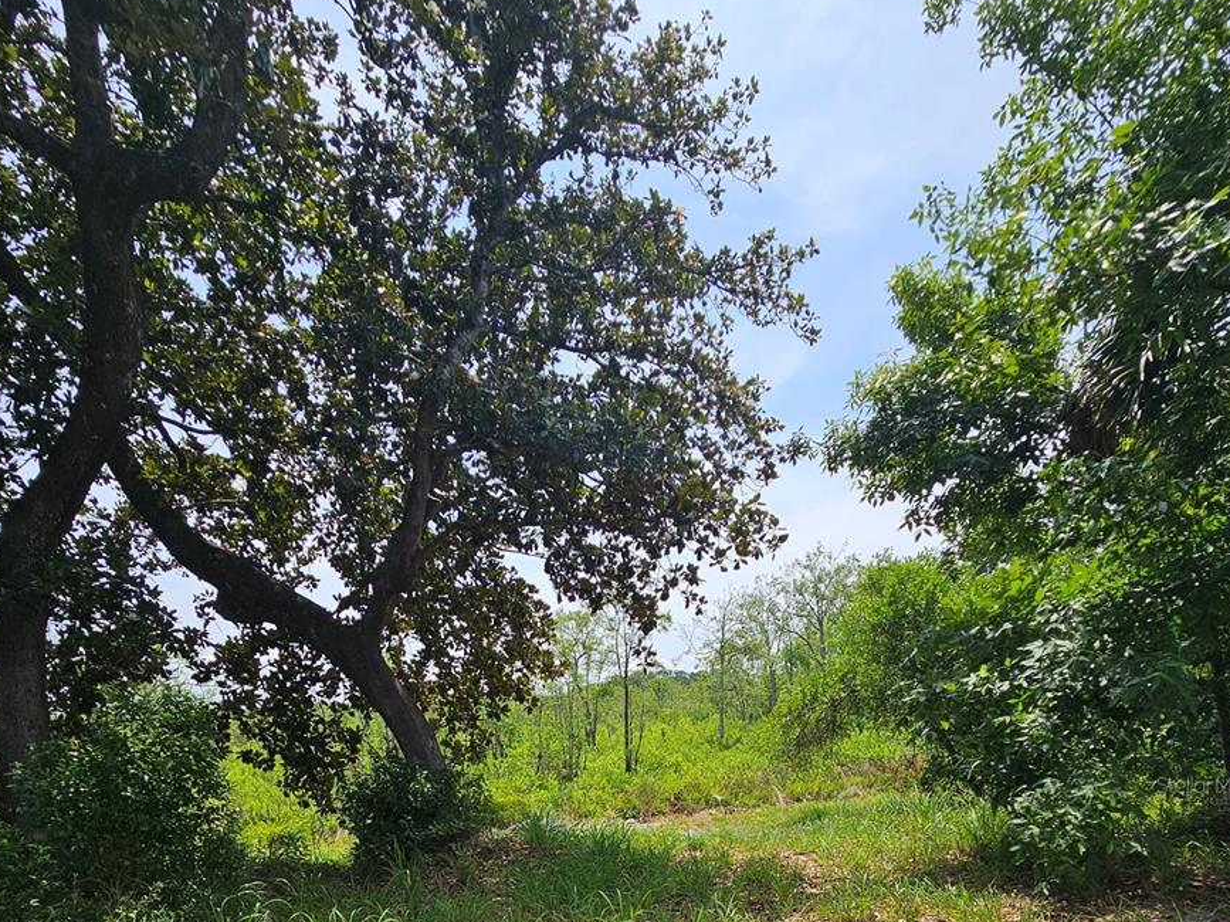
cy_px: 784
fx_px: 640
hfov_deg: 87.8
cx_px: 619
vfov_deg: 63.0
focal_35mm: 18
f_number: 2.2
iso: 50
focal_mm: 2.2
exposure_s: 1/2060
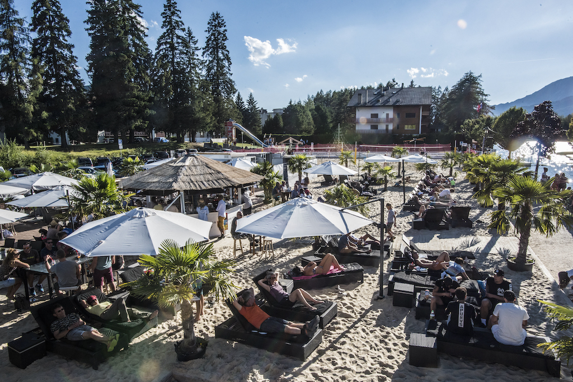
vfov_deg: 57.2
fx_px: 350
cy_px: 191
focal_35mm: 22
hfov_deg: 78.6
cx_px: 286
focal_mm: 22
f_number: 22
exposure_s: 1/320
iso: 1000
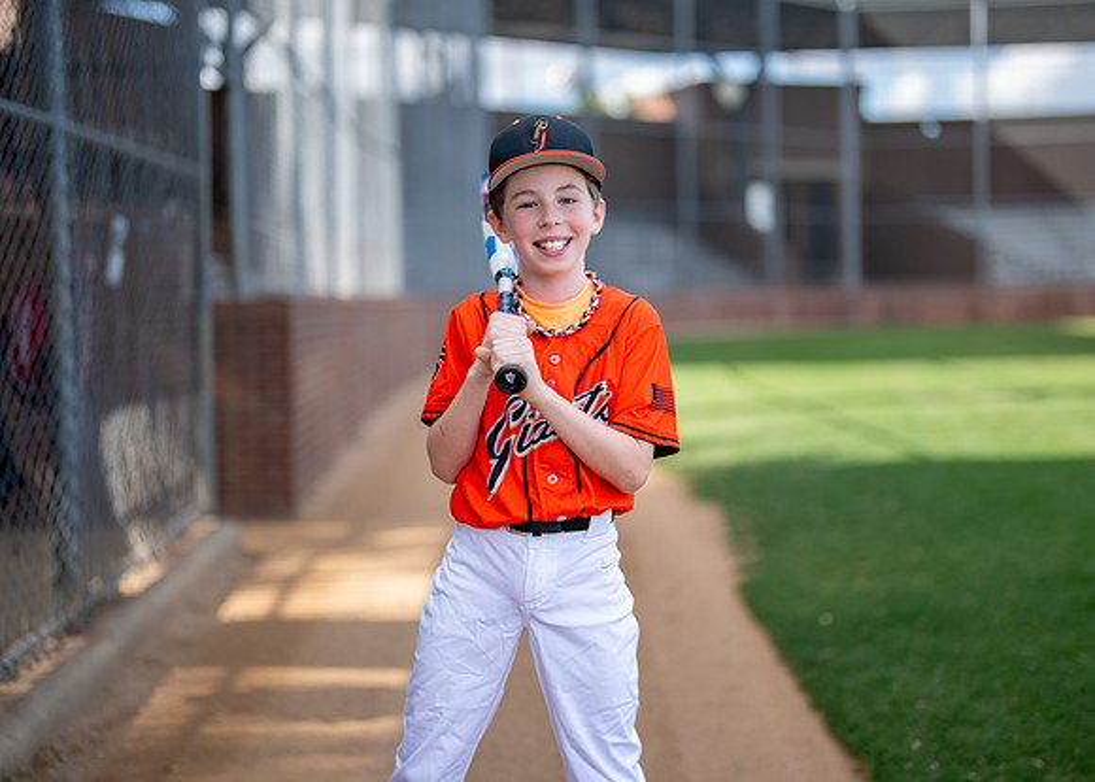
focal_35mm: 56
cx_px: 554
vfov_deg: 25.3
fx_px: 1744
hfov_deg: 34.9
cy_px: 370
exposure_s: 1/2500
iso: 125
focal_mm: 50
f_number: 1.2
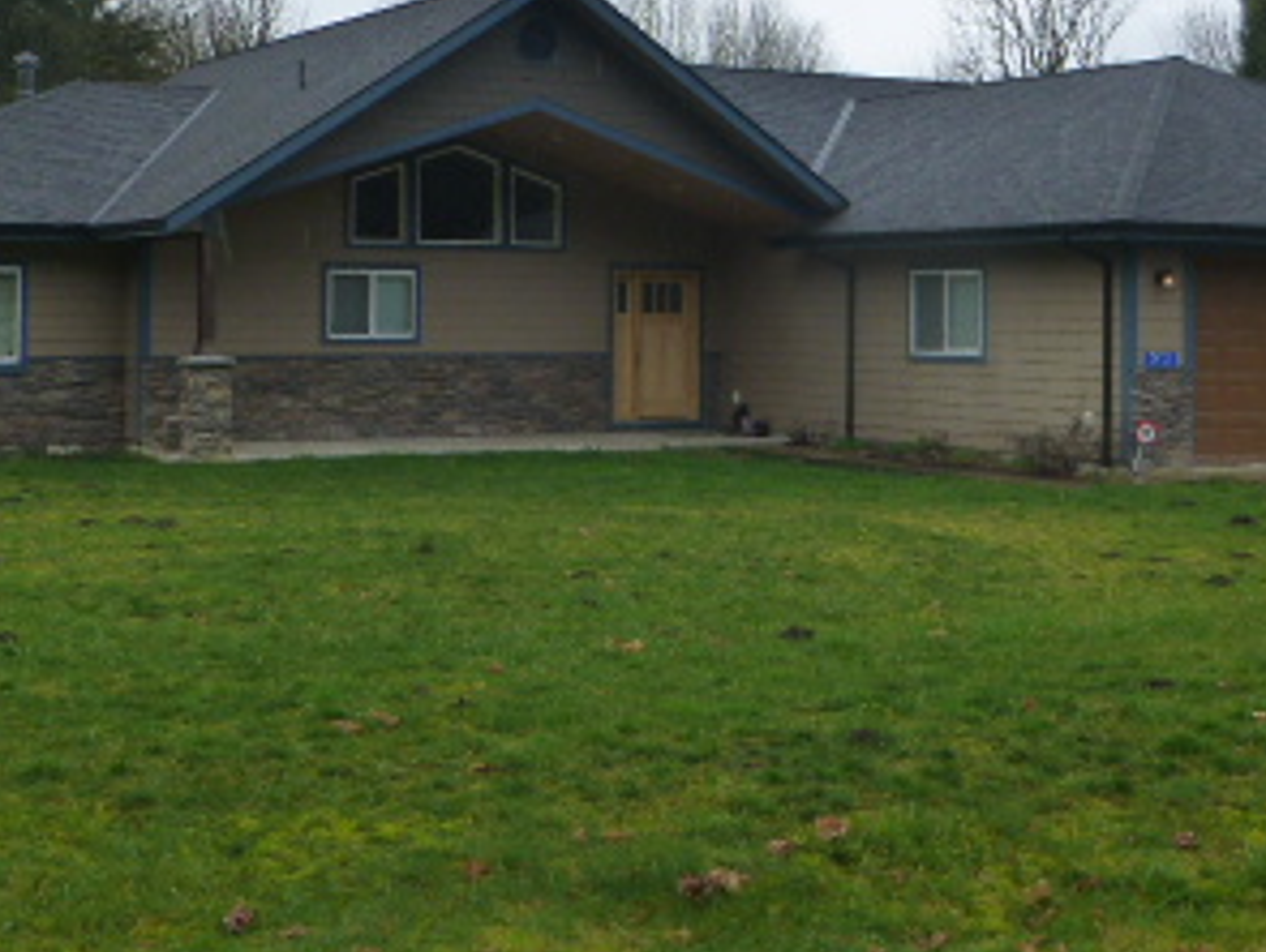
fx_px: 2380
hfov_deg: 29.6
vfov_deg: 22.4
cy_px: 214
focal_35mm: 65
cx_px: 820
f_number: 4
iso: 160
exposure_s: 1/250
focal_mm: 5.4
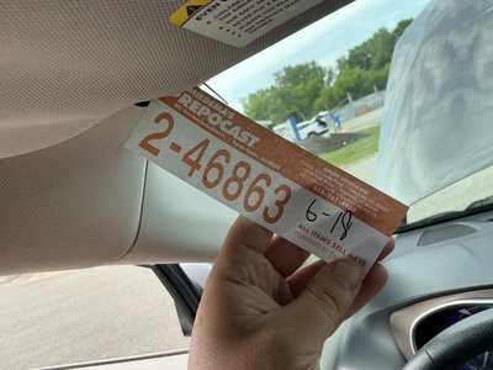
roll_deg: +20.6
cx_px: 246
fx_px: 399
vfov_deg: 49.7
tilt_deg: -2.5
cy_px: 185
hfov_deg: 63.4
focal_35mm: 28
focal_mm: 3
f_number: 1.8
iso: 25
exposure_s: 1/509
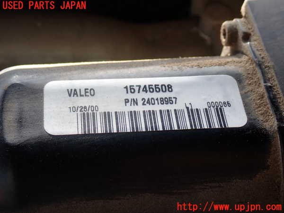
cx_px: 142
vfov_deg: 23.7
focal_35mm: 62
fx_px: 509
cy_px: 106
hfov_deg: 31.2
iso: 100
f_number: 3.6
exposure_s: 1/200
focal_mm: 11.09
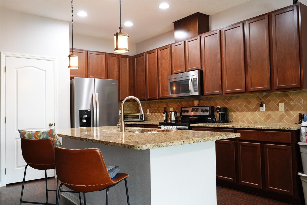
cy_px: 102
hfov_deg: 58.7
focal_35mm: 32
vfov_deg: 41.1
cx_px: 154
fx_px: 273
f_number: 6.3
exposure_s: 1/13
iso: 1250
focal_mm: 32
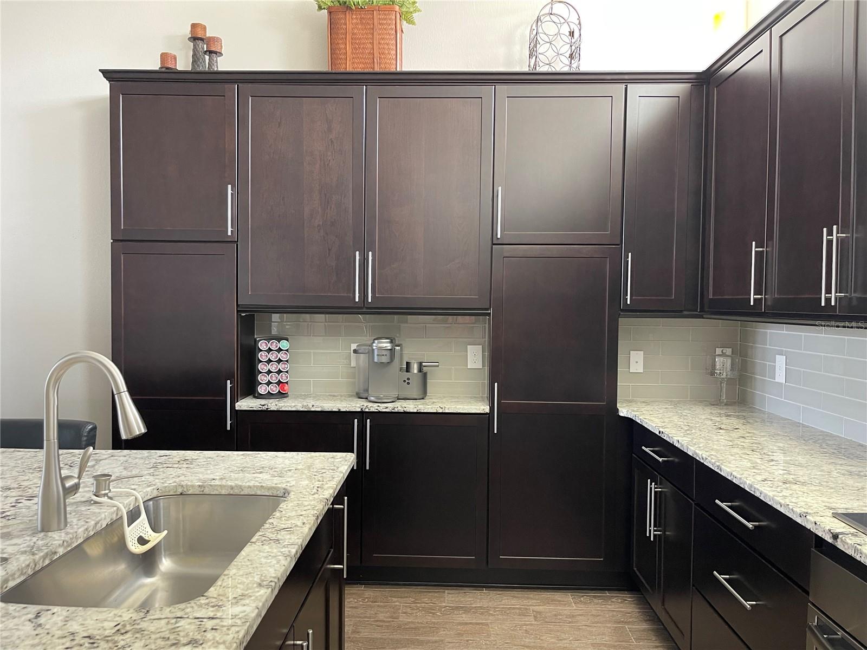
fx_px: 626
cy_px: 325
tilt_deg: -1.0
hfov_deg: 69.4
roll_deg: -0.9
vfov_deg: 54.9
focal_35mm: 25
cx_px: 434
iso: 400
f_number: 1.6
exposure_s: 1/60
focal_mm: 5.1
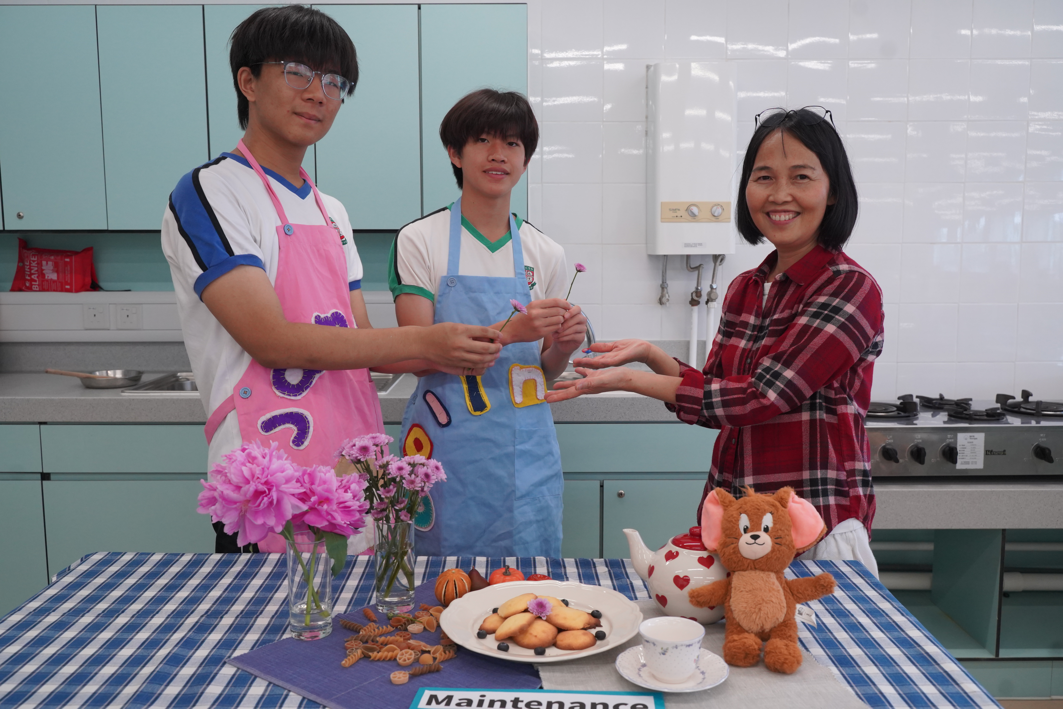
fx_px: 945
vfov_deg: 41.1
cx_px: 532
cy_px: 354
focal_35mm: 32
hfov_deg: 58.7
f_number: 5.6
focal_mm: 32
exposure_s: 1/250
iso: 2500
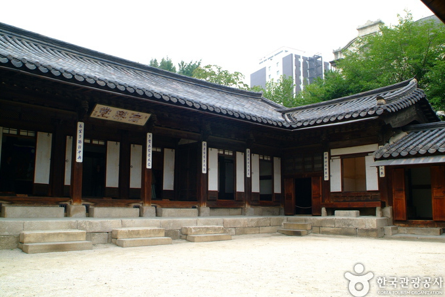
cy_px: 152
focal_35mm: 31
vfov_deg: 42.4
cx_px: 223
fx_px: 383
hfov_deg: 60.3
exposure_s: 1/90
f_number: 6.7
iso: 400
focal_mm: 20
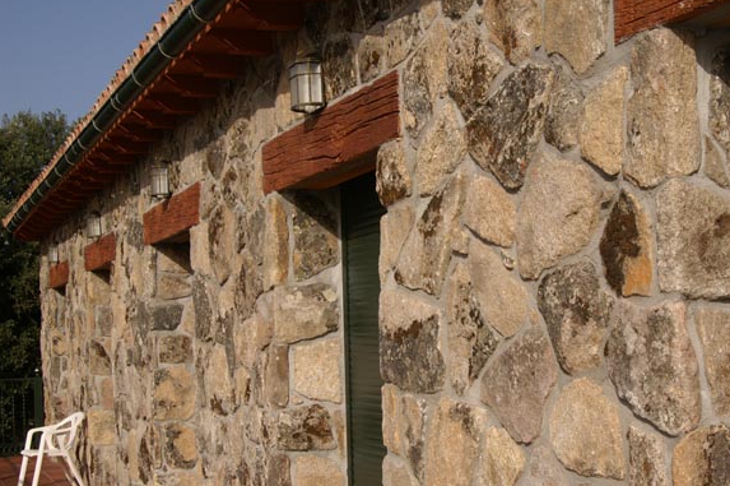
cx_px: 469
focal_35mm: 55
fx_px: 1114
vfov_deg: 24.5
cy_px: 286
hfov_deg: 36.0
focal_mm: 28
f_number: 16
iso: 100
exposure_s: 1/125
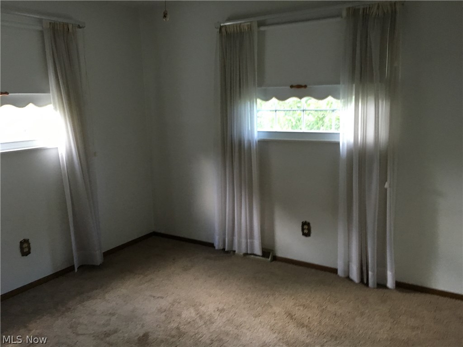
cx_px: 232
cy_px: 174
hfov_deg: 61.7
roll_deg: +1.1
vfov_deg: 48.2
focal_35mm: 29
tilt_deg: -10.3
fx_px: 388
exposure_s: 1/30
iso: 160
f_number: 2.2
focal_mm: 4.15
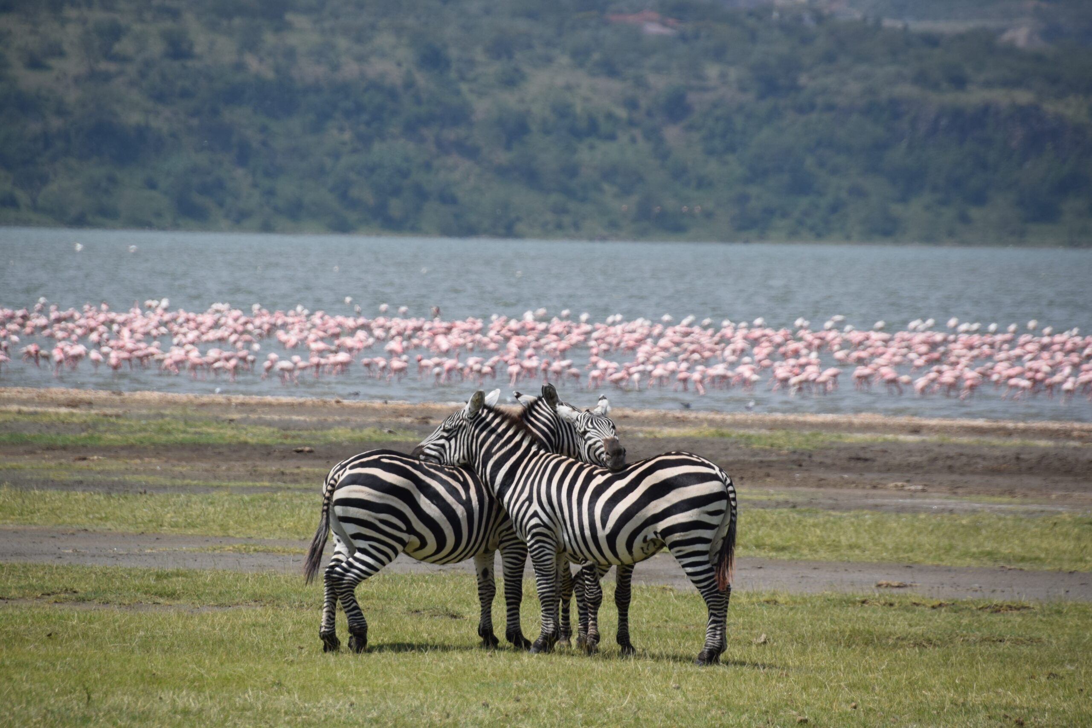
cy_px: 364
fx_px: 11375
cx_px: 546
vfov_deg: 3.7
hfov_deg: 5.5
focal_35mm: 375
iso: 400
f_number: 6.3
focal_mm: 250
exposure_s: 1/2000
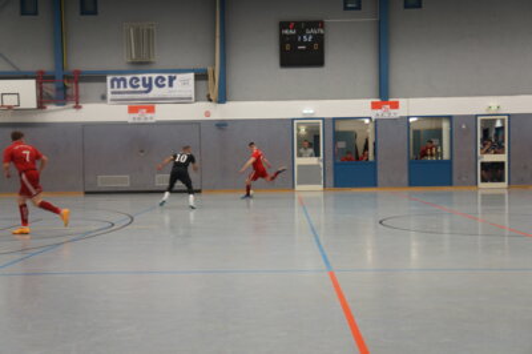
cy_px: 177
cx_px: 266
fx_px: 620
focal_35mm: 42
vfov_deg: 31.8
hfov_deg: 46.4
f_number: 4
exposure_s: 1/60
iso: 500
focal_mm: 28
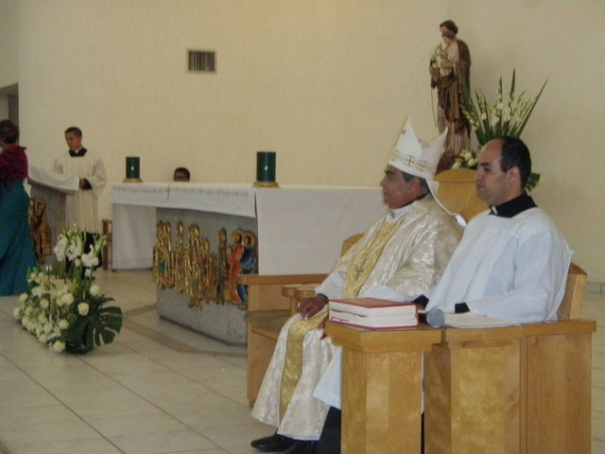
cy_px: 227
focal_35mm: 72
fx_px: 1258
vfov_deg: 20.4
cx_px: 302
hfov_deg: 27.0
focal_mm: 12.73
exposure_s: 1/50
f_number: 4.8
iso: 500
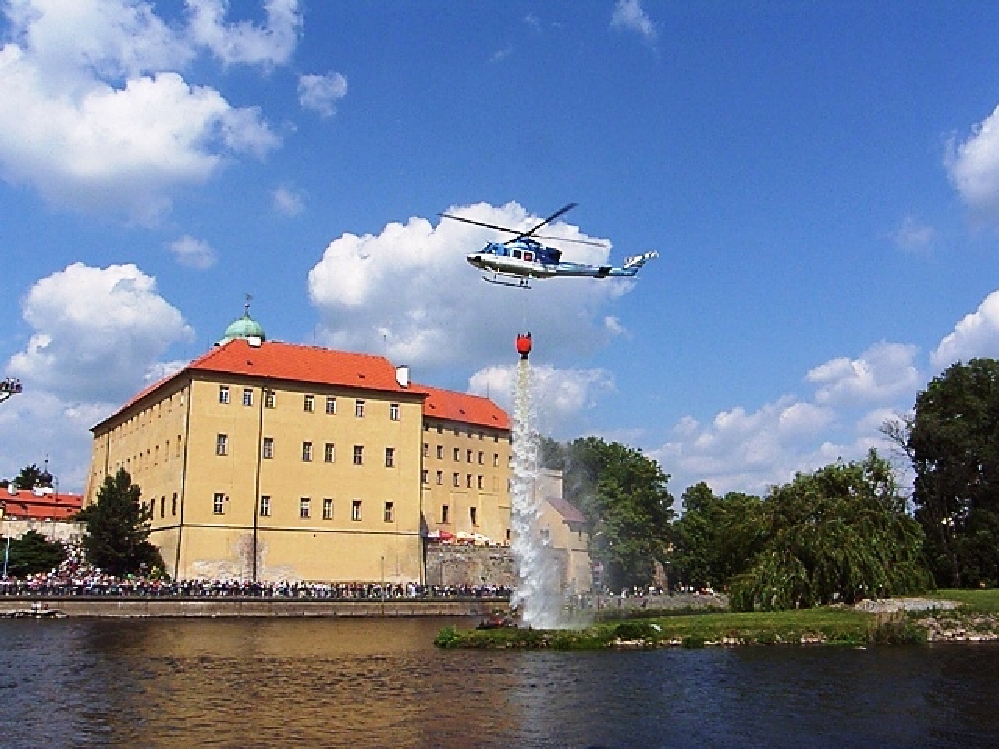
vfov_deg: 40.7
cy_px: 374
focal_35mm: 35
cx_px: 500
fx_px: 1010
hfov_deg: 52.6
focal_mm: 9
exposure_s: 1/400
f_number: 7.1
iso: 50
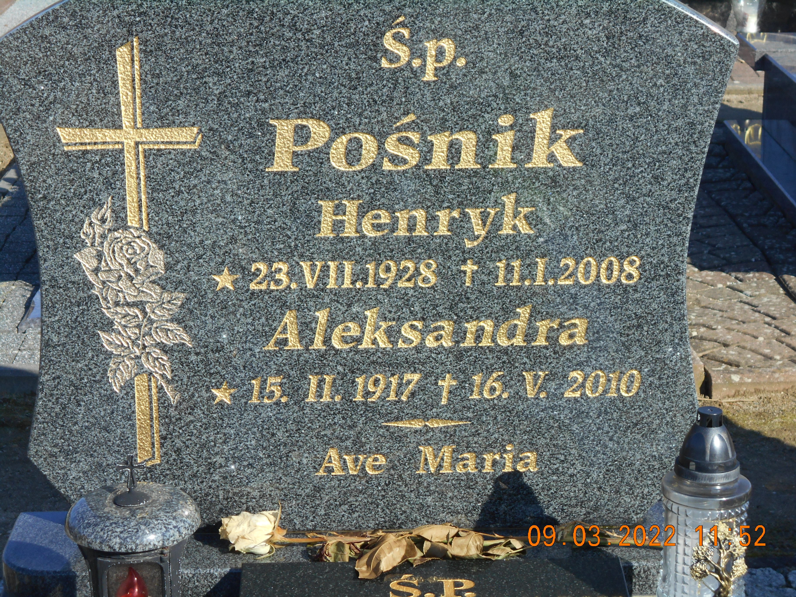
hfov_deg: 22.8
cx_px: 398
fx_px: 1978
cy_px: 298
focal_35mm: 86
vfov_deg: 17.2
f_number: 6.3
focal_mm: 15.4
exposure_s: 1/200
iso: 80
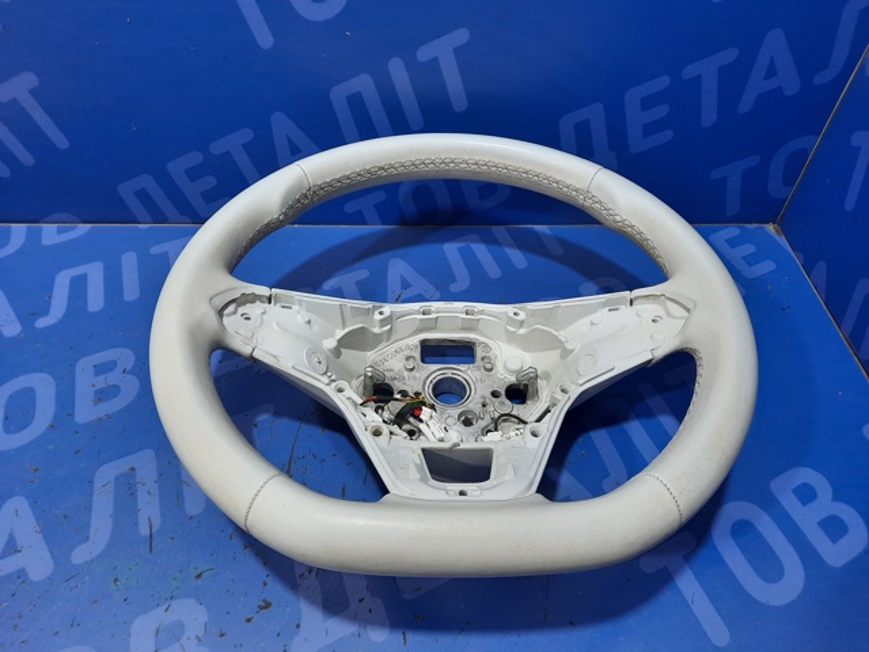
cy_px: 326
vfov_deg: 54.9
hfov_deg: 69.4
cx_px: 434
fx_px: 628
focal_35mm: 25
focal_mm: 4.6
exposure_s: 1/60
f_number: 2
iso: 250
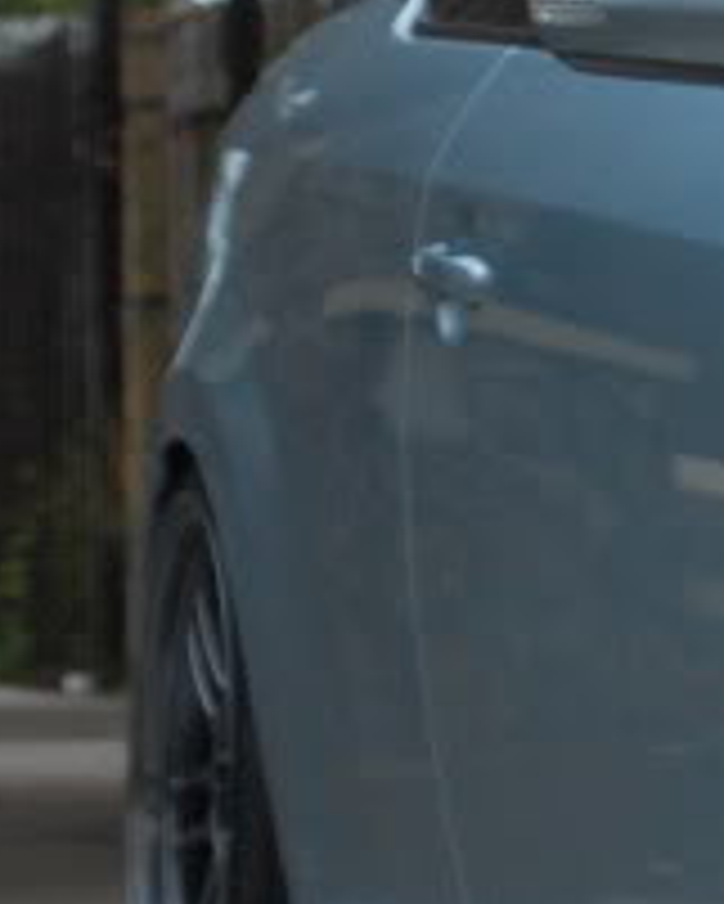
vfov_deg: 6.3
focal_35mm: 308
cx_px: 1041
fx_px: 8240
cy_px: 857
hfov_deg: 5.0
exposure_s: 1/30
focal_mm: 55
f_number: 5.6
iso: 800
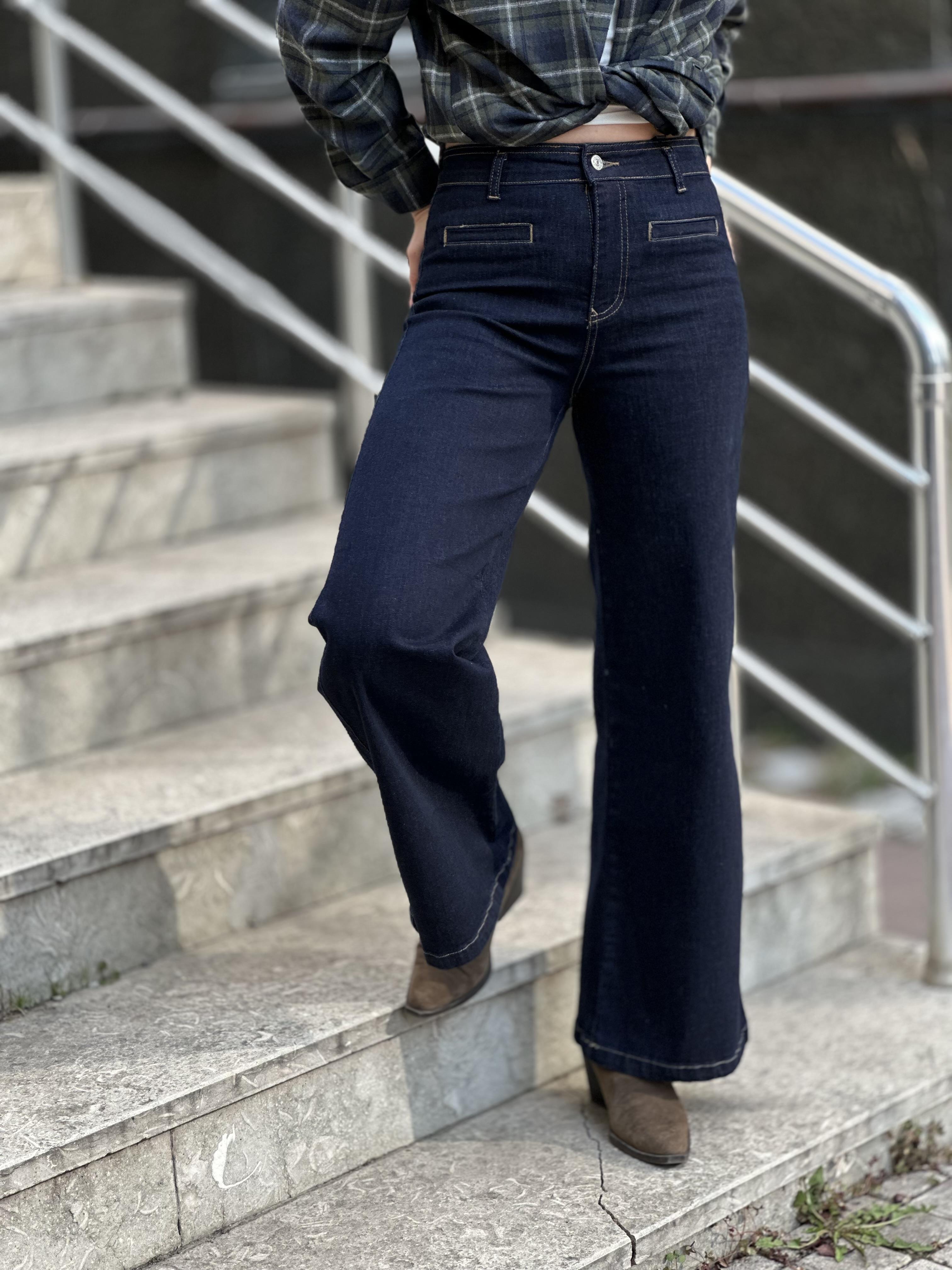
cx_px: 476
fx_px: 2824
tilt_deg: -11.6
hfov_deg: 19.1
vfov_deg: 25.3
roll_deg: +3.6
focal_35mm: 77
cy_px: 635
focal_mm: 9
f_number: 2.8
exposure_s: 1/121
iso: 40
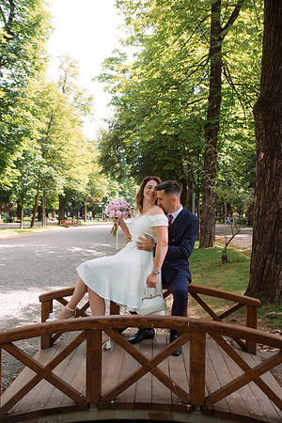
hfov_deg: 37.9
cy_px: 212
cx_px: 141
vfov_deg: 54.4
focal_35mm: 35
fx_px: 411
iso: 500
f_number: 4
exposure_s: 1/400
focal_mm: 35
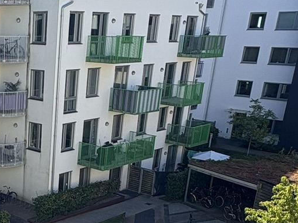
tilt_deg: -20.0
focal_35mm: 56
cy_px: 210
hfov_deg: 31.1
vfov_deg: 25.1
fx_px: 482
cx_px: -17
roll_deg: +0.3
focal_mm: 2.22
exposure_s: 1/591
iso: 40
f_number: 2.2
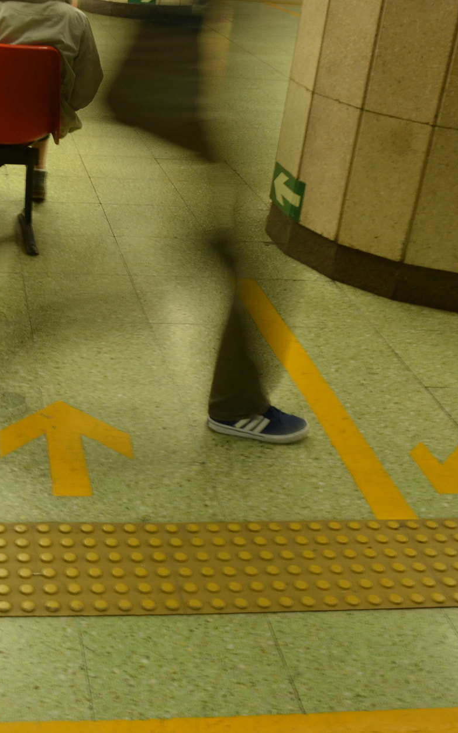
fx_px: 898
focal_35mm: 45
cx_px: 23
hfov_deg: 27.3
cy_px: 334
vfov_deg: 44.3
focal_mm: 18
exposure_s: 1/5
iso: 400
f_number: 9
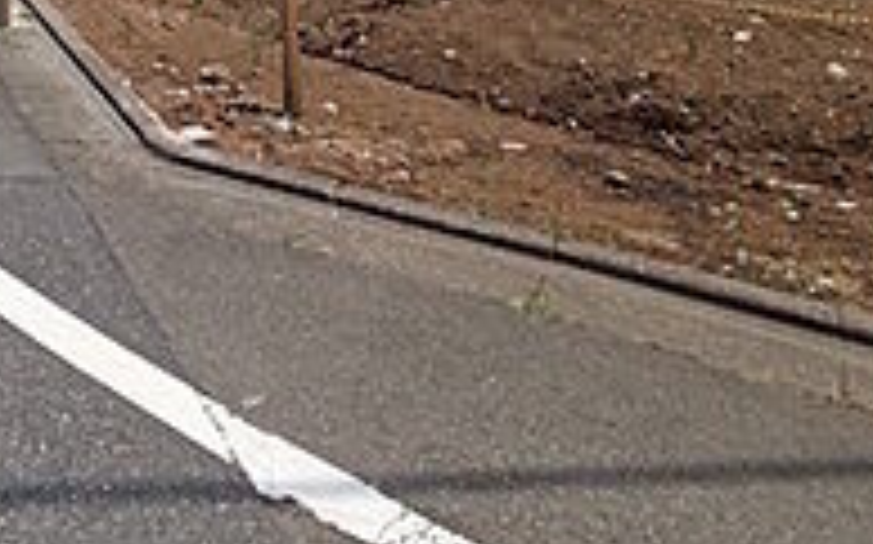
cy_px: -261
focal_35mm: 46
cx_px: -86
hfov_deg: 36.8
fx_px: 1094
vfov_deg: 22.9
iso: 44
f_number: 2.2
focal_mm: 1.83
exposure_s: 1/1965
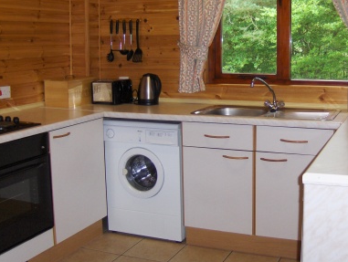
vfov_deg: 30.7
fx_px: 473
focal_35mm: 47
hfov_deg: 39.9
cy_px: 88
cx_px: 229
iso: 100
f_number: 2.8
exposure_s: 1/60
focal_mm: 7.5
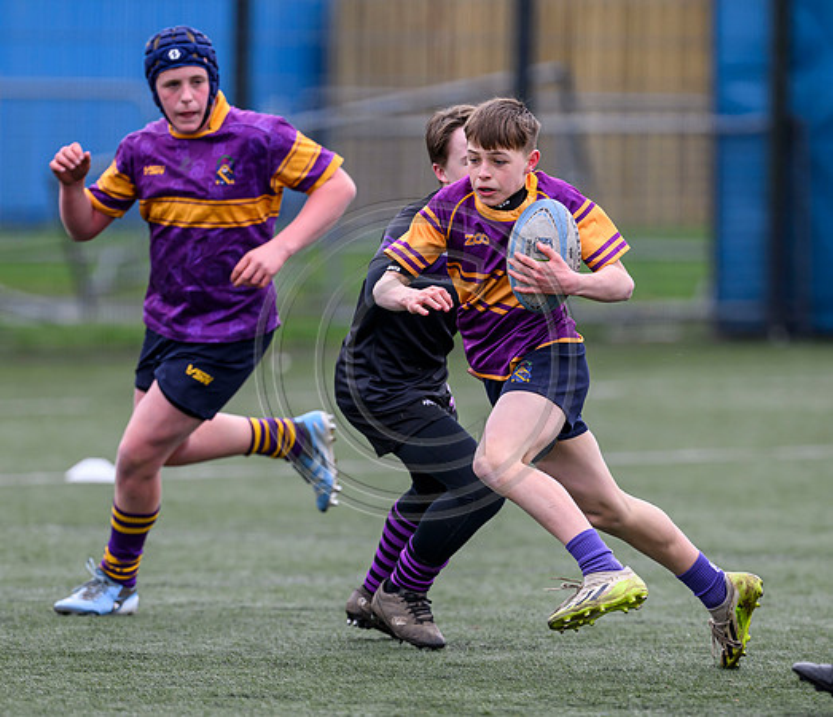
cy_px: 492
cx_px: 535
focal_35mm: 651
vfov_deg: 2.5
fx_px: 16526
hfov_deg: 2.9
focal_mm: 400
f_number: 3.5
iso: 500
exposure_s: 1/1600
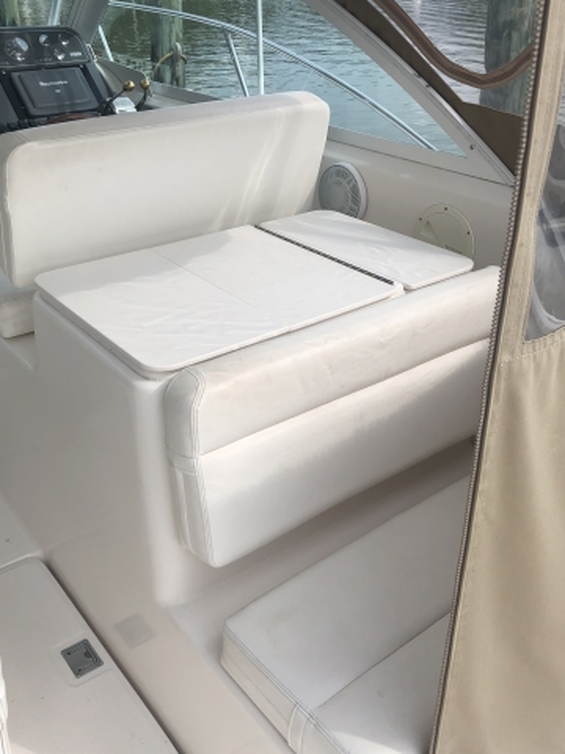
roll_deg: +0.4
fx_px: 762
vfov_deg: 52.6
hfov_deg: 40.7
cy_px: 347
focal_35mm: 35
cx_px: 281
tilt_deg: -26.3
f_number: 1.8
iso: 20
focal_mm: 4
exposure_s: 1/2114
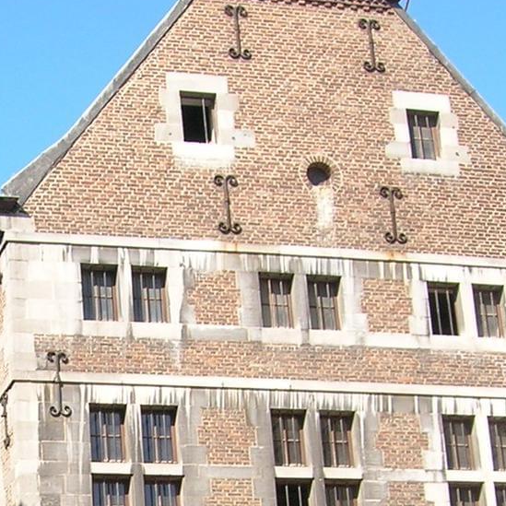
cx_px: 22
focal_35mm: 105
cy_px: 593
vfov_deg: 16.0
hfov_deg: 16.3
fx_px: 1736
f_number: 4.9
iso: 50
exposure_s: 1/176
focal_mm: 5.7
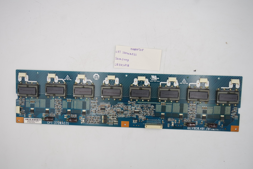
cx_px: 126
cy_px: 84
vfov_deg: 35.9
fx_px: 260
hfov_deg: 51.9
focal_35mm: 37
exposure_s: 1/100
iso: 160
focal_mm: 14
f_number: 5.6
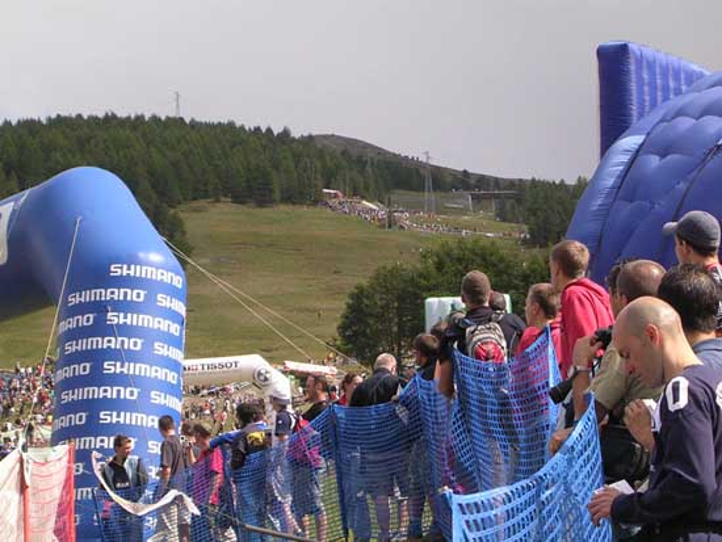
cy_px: 271
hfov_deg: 17.1
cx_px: 361
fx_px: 2400
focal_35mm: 115
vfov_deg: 12.9
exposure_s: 1/513
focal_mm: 17.4
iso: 200
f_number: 4.9
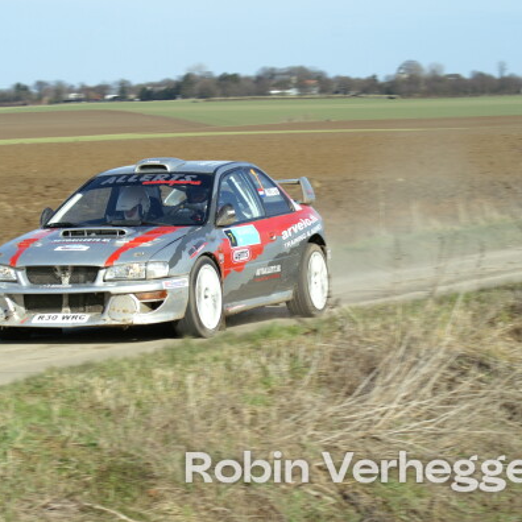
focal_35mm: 145
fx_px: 2468
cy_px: 260
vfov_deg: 12.1
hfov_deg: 12.1
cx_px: 200
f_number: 9
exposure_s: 1/250
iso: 100
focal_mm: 75
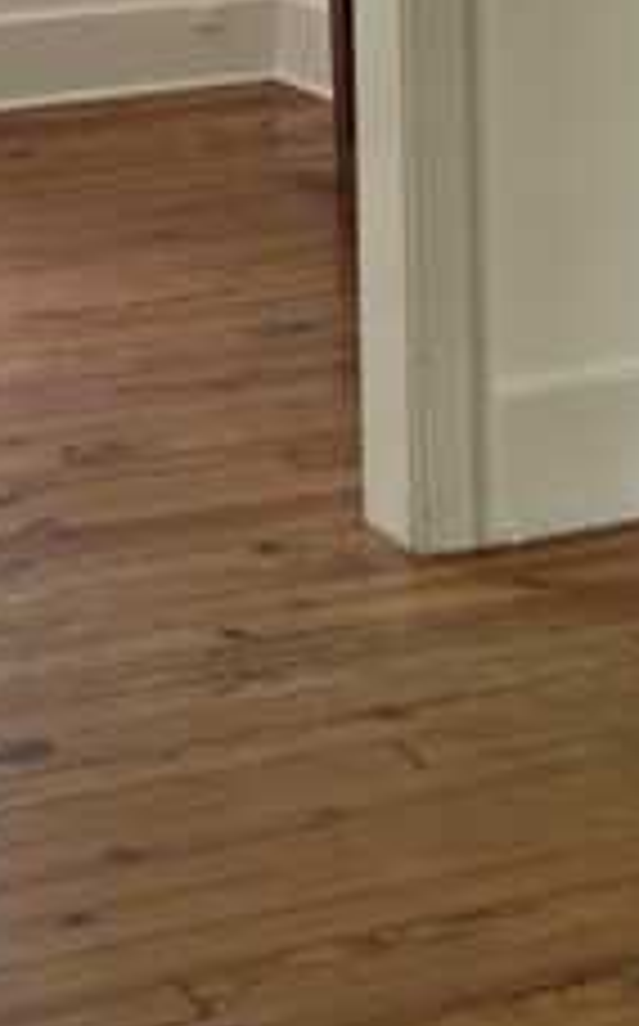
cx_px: 261
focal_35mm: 124
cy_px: -310
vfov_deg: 16.0
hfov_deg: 10.5
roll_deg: +1.3
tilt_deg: -3.2
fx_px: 3464
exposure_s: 1/87
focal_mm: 5.7
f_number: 1.5
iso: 125
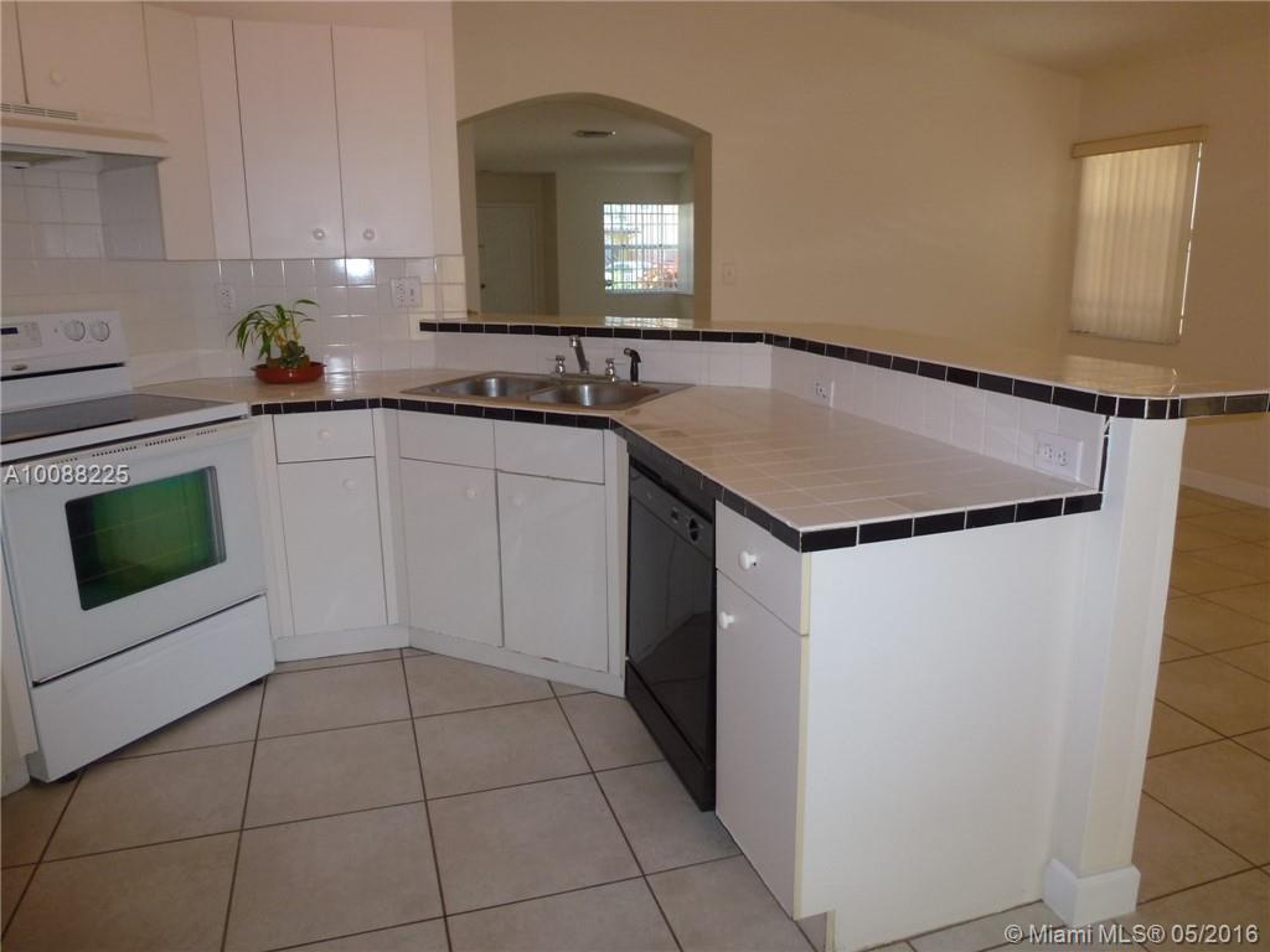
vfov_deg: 56.8
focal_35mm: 24
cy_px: 476
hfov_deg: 71.6
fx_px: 881
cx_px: 635
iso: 160
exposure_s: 1/60
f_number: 3.3
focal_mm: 4.3
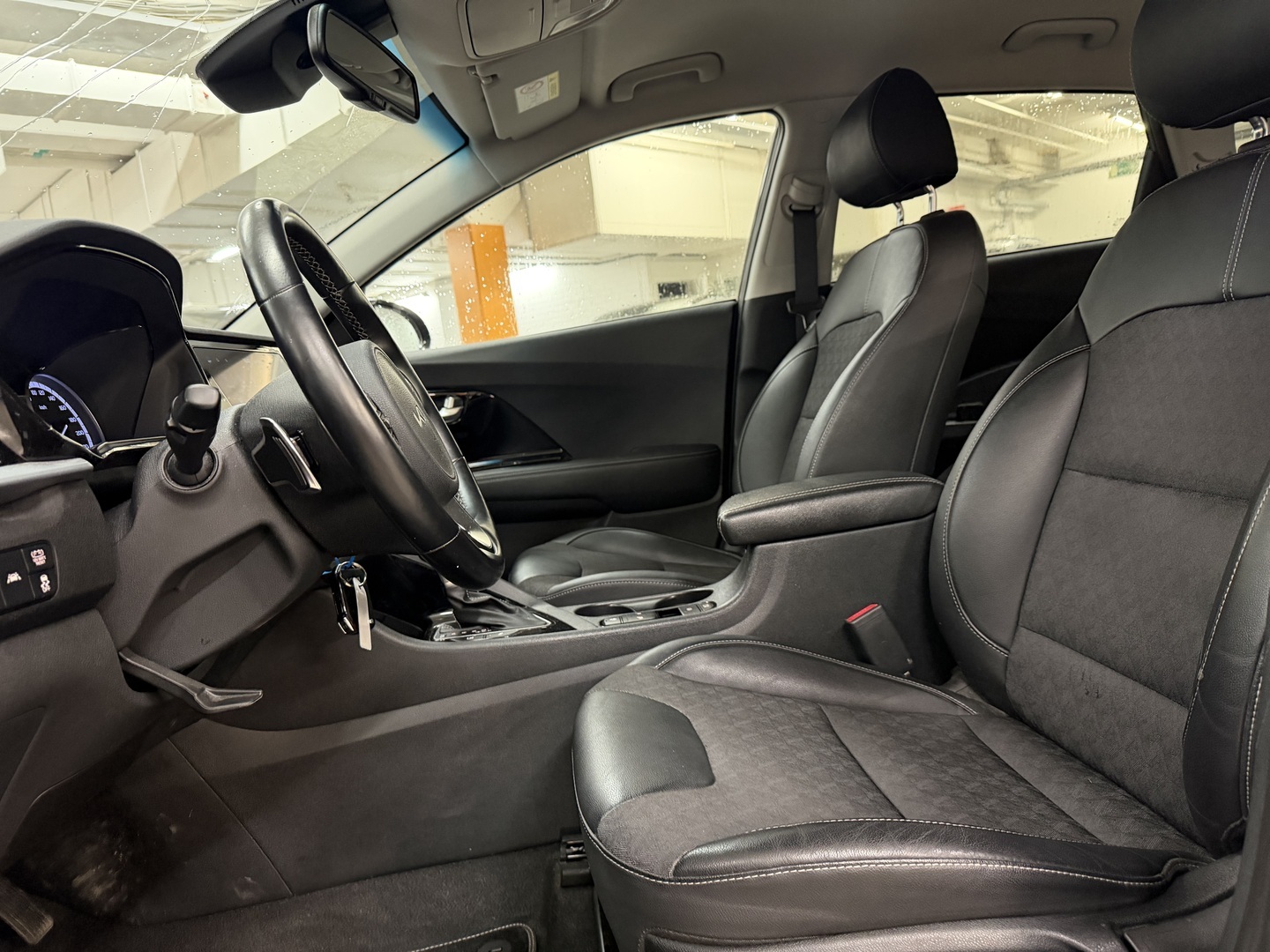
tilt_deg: -7.9
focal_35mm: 24
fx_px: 881
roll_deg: +7.0
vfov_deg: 56.8
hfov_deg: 71.6
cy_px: 476
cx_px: 635
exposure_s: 1/33
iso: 640
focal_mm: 6.76
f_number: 1.78
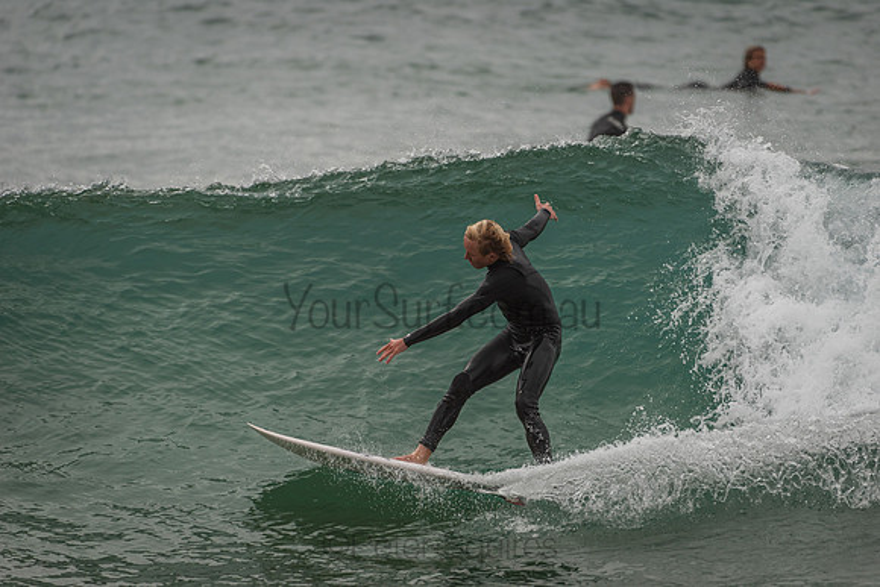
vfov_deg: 2.8
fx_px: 12225
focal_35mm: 500
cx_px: 440
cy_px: 294
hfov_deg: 4.1
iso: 220
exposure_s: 1/2000
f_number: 5.6
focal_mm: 500
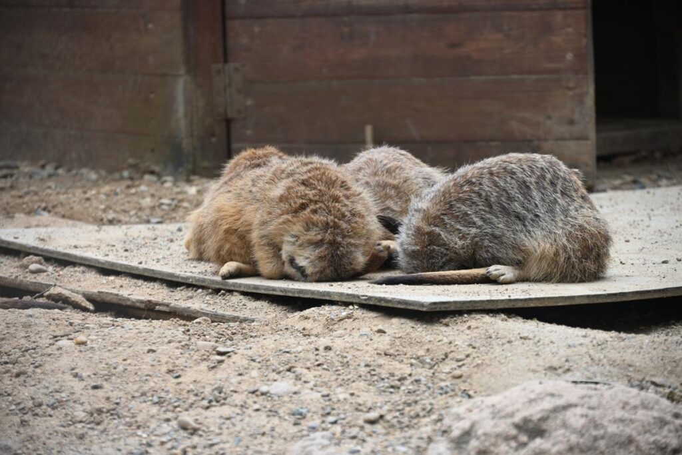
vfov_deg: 8.8
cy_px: 228
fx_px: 2956
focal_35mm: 156
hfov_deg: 13.2
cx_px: 341
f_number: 5.6
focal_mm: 104
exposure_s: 1/250
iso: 100
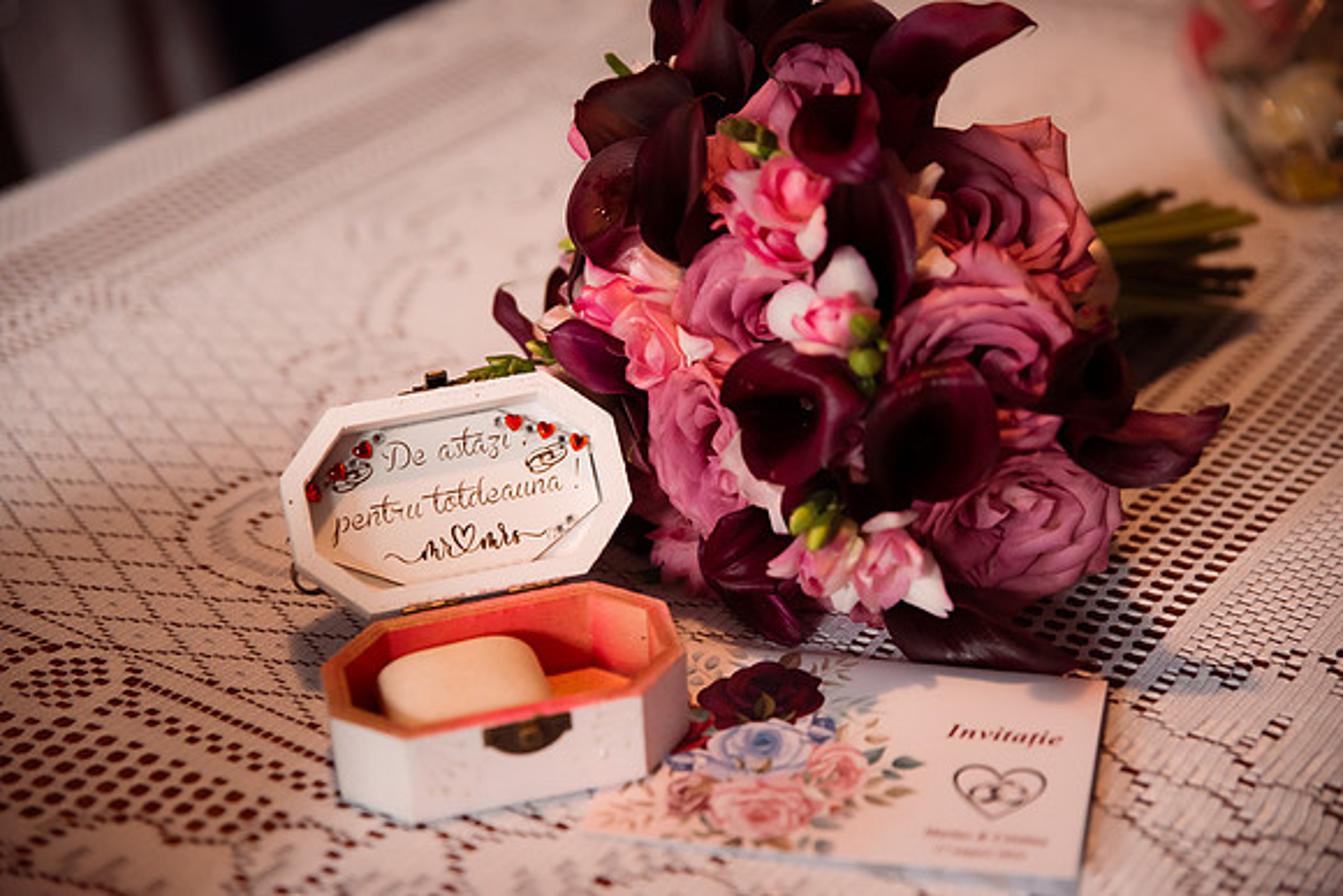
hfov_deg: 28.8
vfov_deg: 19.5
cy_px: 448
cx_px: 672
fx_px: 2612
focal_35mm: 70
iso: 1250
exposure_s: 1/250
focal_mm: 70
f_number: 2.8
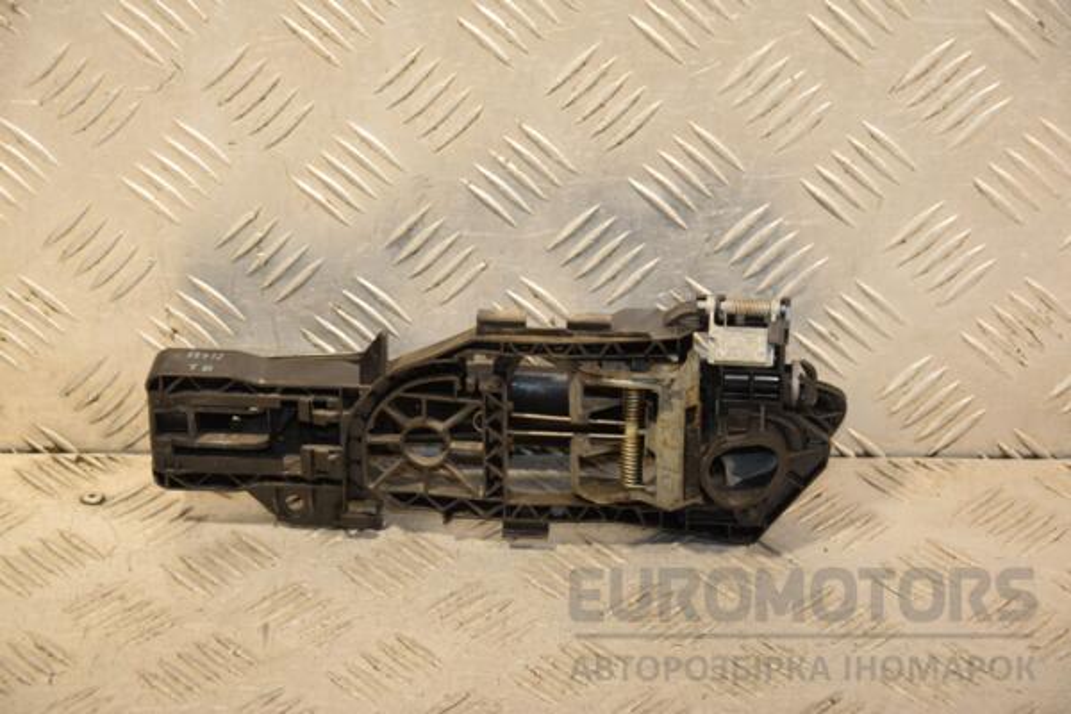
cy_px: 357
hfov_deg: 19.5
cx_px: 536
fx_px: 3124
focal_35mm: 105
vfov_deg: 13.0
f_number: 5.3
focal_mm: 70
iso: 800
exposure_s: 1/160
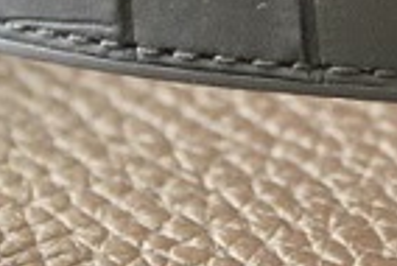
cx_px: 296
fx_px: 6513
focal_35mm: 590
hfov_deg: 3.5
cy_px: -102
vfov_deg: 2.3
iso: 400
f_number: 5
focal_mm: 70
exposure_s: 1/30
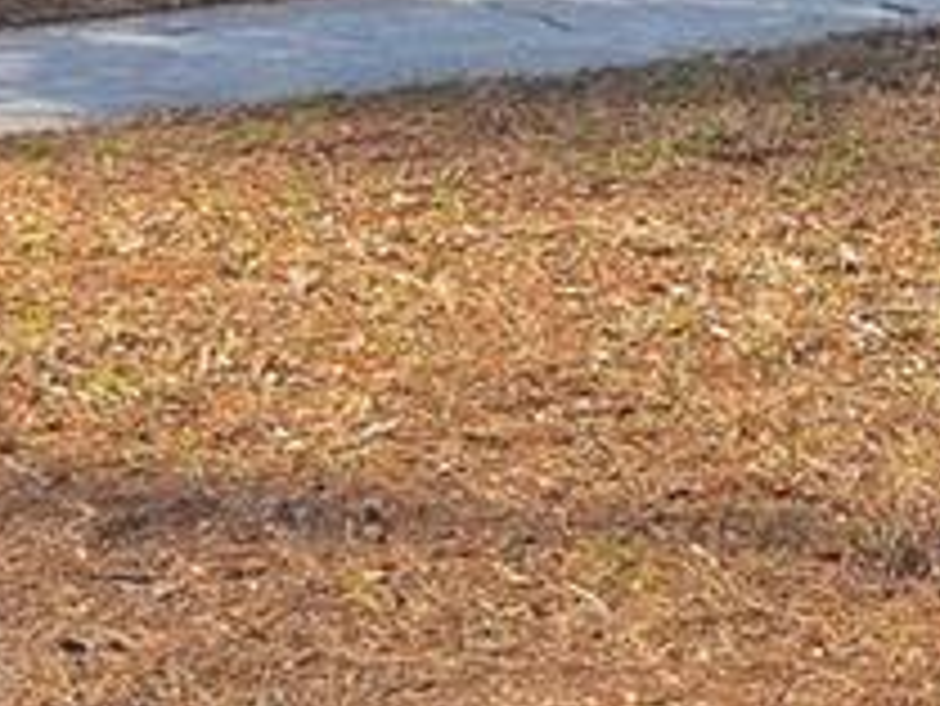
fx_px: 4592
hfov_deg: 11.4
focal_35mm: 169
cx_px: 1223
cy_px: -785
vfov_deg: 8.3
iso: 125
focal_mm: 24
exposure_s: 1/125
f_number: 5.6
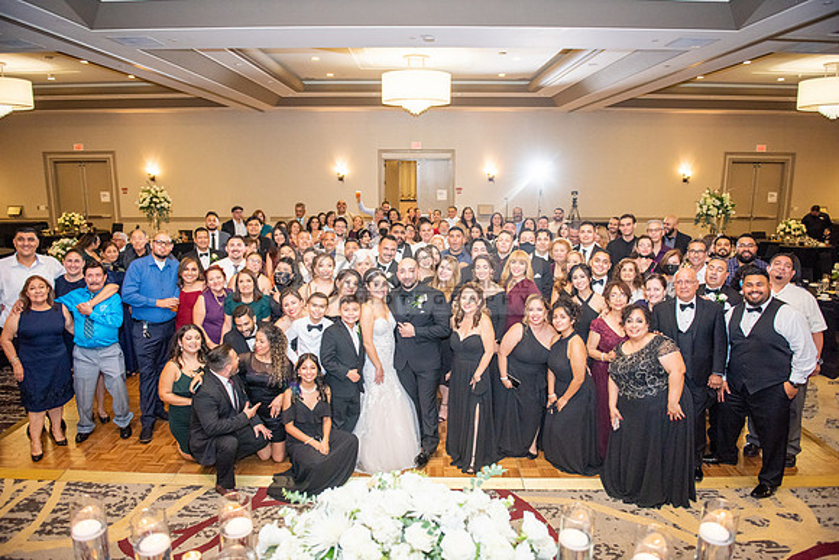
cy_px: 280
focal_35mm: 24
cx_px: 420
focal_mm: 24
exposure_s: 1/250
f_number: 2.8
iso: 1600
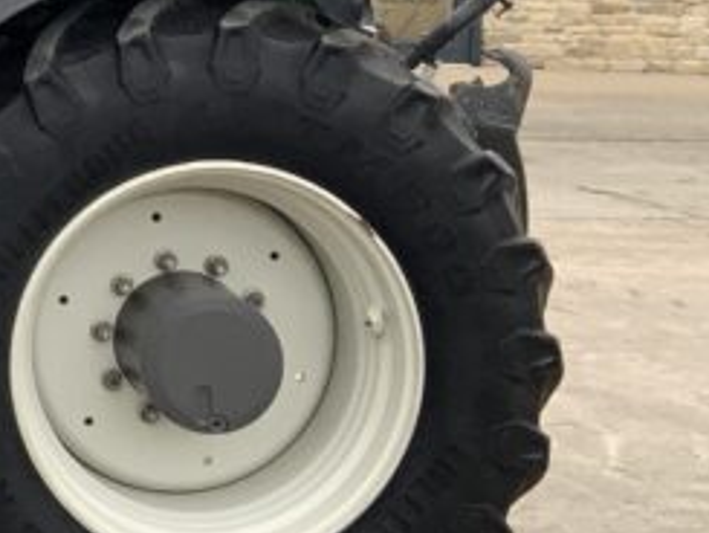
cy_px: -148
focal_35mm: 121
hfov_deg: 14.7
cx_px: -469
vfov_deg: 11.9
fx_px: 2480
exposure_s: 1/250
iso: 16
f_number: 1.8
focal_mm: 3
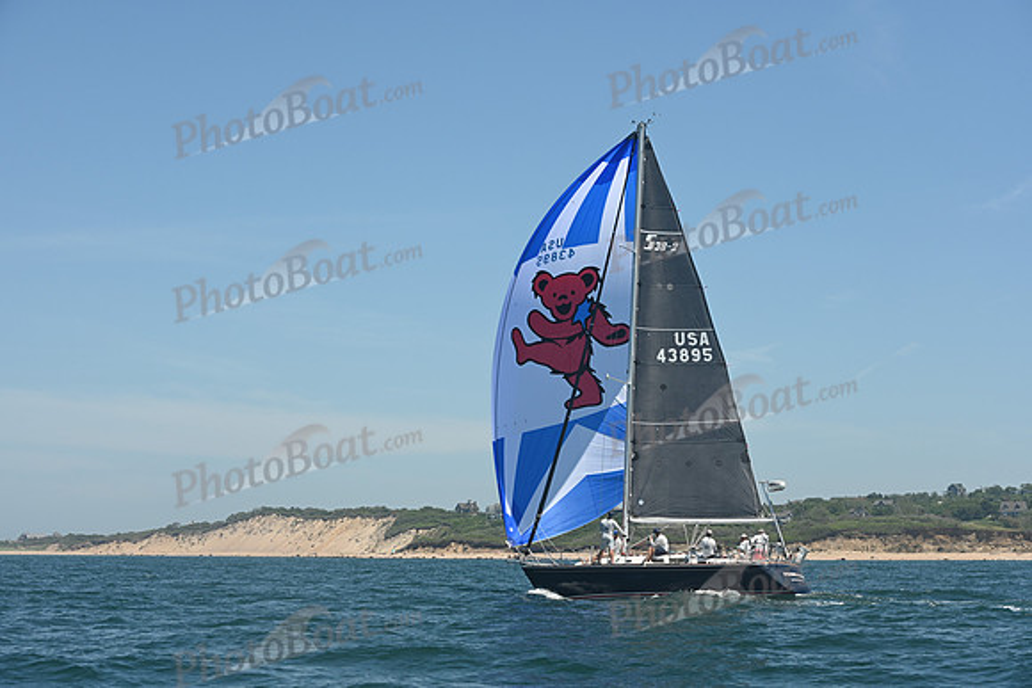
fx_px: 2007
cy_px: 344
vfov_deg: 19.5
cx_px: 516
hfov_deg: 28.8
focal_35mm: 70
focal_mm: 70
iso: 320
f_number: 8
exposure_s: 1/1000
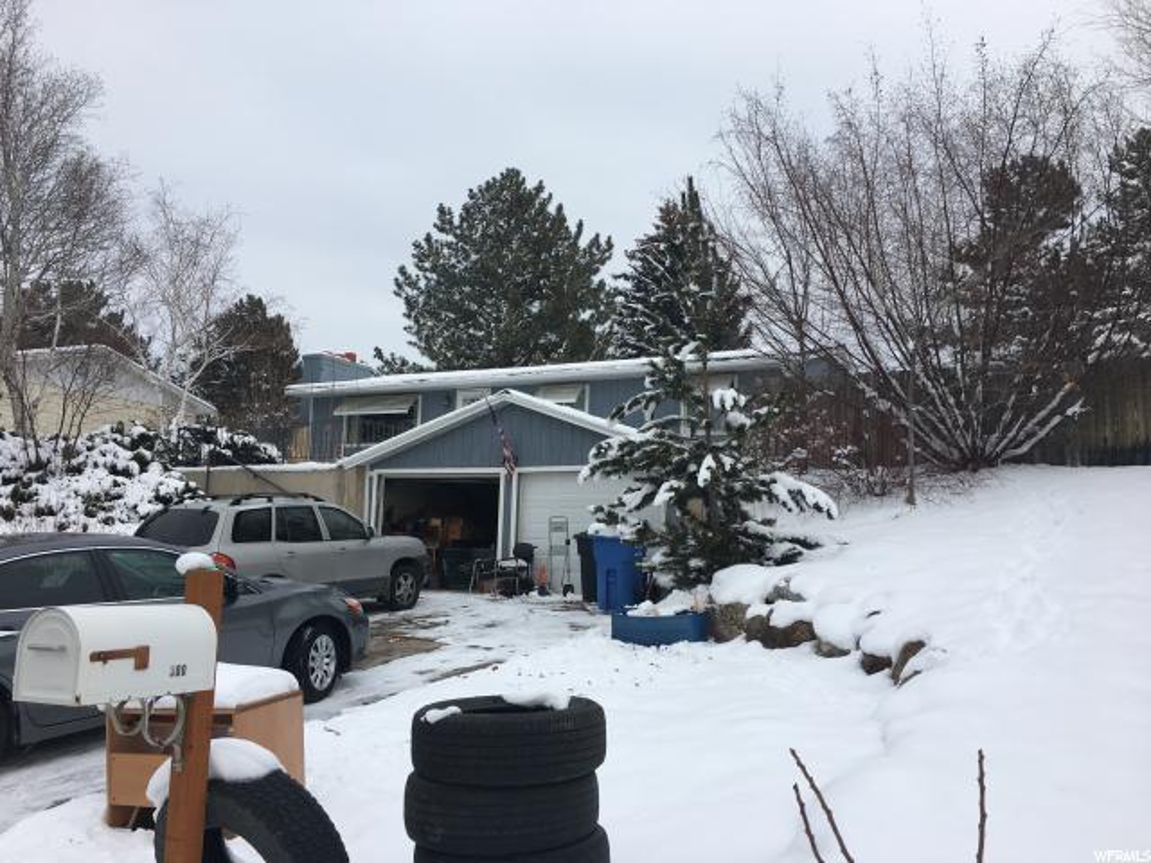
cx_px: 576
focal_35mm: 29
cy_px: 432
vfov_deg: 48.2
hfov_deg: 61.7
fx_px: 964
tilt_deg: +8.0
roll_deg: -1.9
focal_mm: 4.15
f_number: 2.2
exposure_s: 1/1261
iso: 25
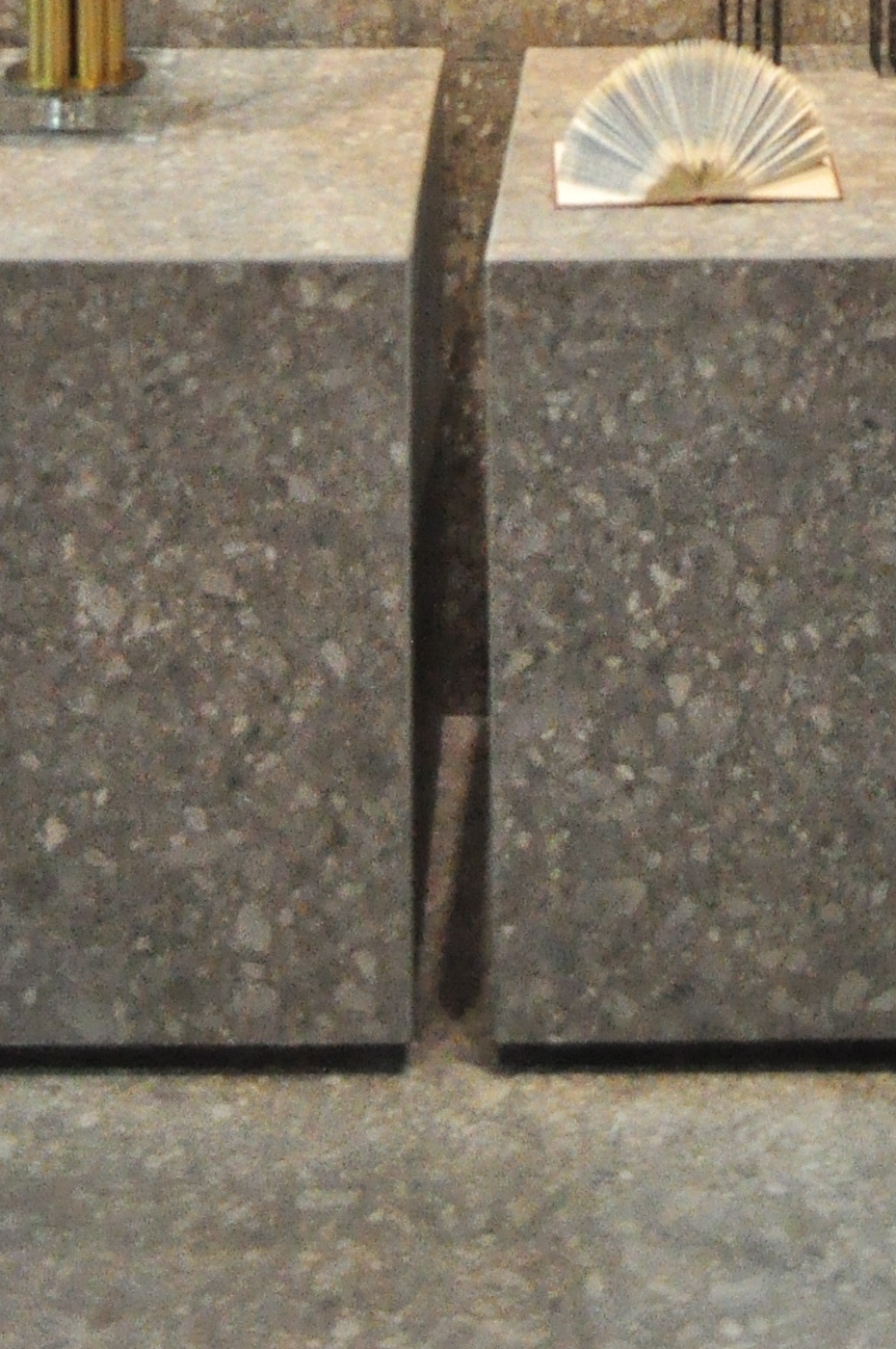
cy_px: -779
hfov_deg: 12.4
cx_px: 833
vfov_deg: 16.7
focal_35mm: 109
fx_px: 4080
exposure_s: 1/160
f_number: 3.8
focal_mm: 22
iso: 2000
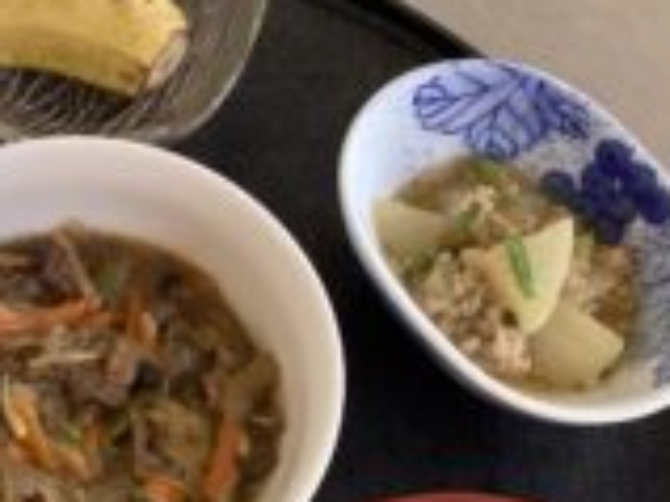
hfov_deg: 25.6
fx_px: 1412
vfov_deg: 19.8
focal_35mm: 73
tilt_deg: -68.5
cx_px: 32
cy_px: 432
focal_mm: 3.3
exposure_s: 1/40
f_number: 2.4
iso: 250
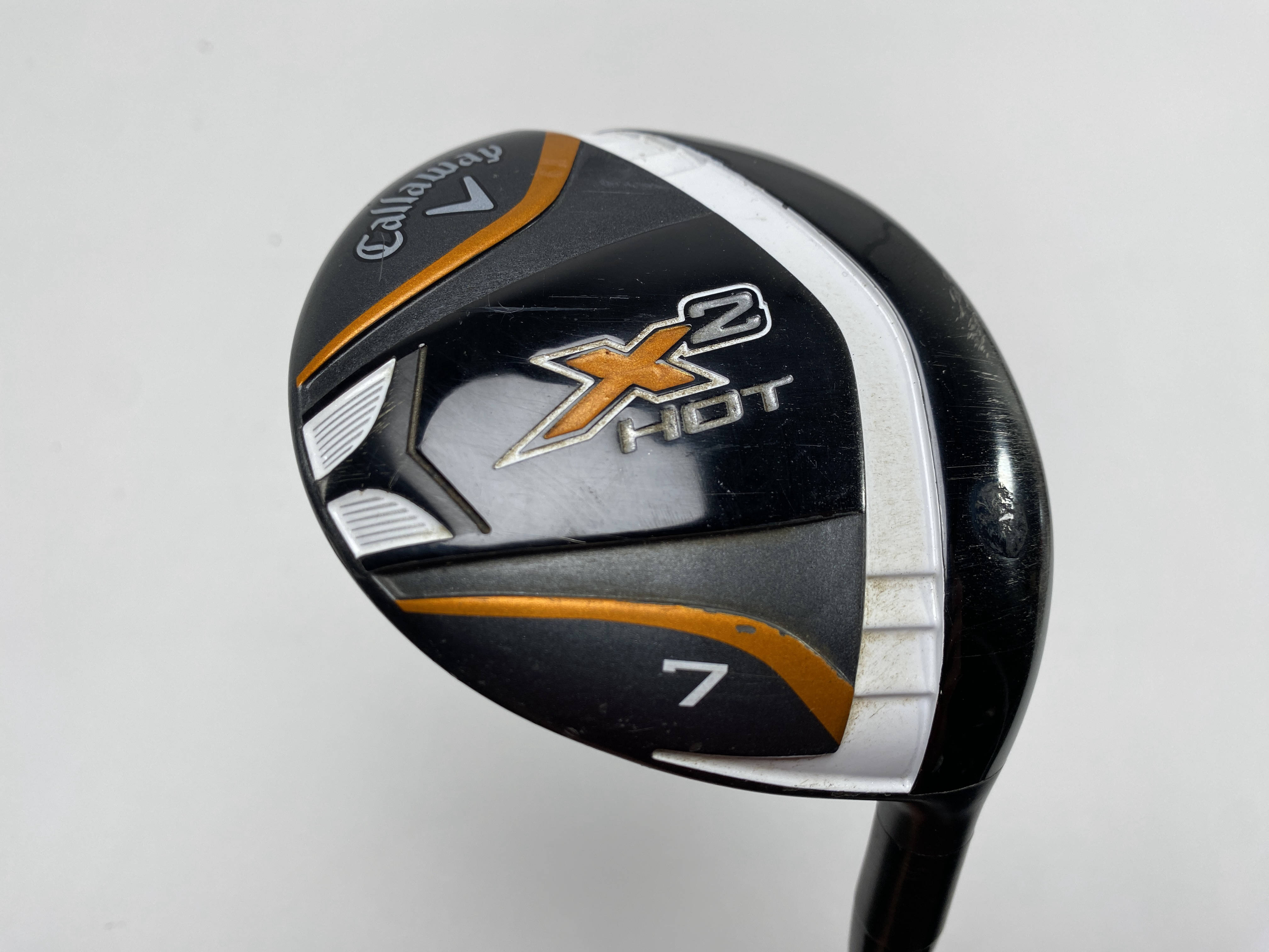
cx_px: 634
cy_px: 476
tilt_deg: -64.2
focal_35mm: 25
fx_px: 916
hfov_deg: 69.4
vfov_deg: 54.9
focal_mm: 4.25
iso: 32
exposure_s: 1/249
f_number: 1.8
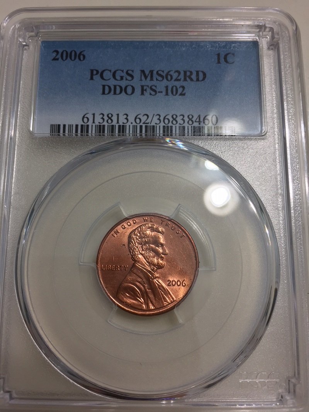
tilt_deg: -79.0
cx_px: 154
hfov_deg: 48.2
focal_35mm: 29
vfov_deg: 61.6
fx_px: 345
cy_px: 206
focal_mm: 4.15
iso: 32
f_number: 2.2
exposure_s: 1/30
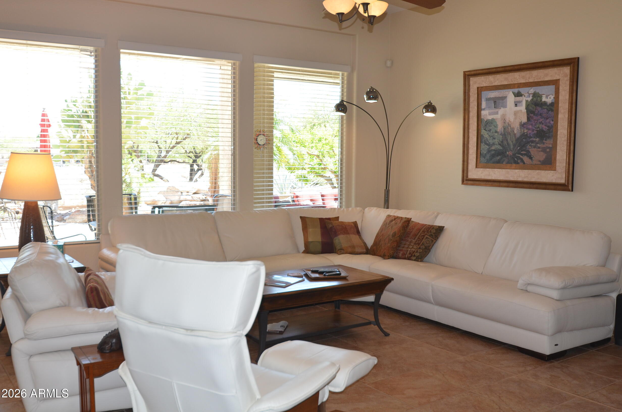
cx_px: 311
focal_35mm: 36
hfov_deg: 53.2
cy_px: 206
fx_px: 621
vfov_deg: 36.7
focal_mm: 24
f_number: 4.5
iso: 400
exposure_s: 1/100
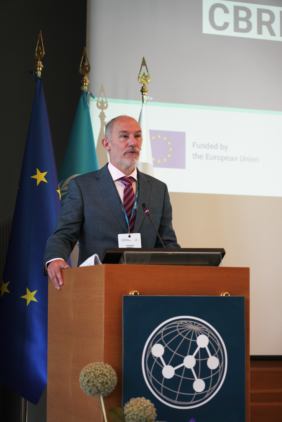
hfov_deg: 15.5
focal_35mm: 88
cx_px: 141
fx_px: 1034
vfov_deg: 23.1
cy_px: 211
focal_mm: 88
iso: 4000
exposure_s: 1/500
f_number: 4
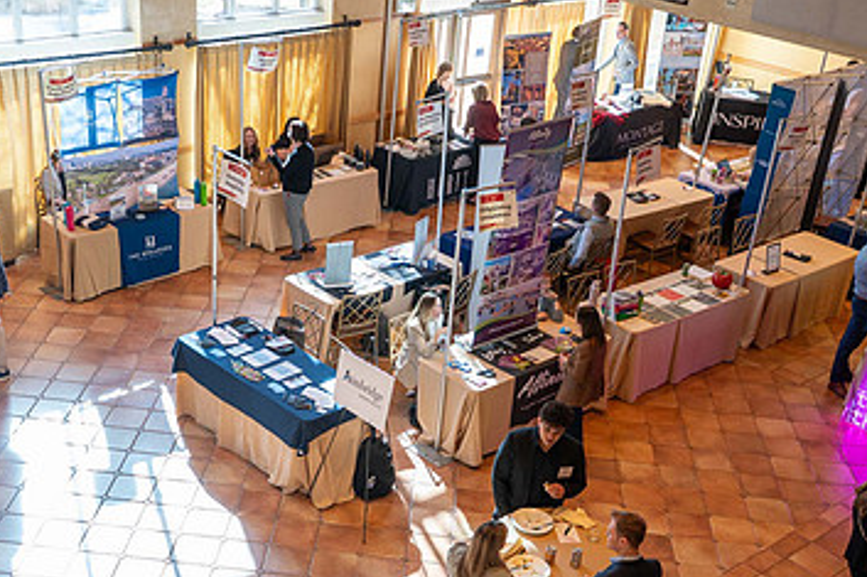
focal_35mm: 46
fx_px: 1107
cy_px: 388
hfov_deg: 42.6
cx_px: 364
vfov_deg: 29.0
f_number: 3.5
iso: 800
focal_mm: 28
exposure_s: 1/160
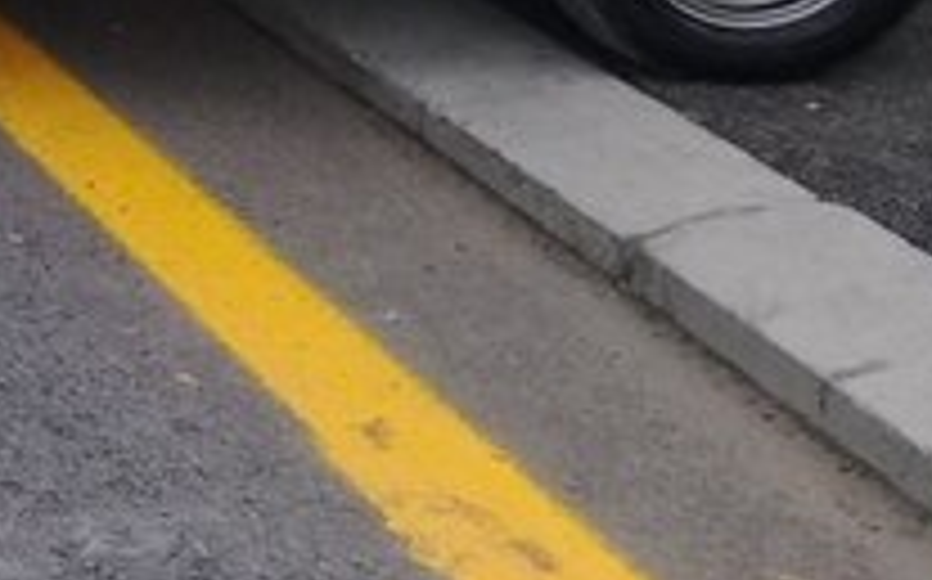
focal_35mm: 105
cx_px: -473
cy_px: -241
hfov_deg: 17.7
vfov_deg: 12.0
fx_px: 2665
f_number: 2.2
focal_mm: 3.3
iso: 50
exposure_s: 1/323
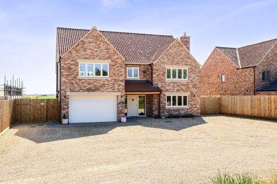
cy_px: 92
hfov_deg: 55.8
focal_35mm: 34
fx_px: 262
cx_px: 138
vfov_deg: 38.9
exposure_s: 1/500
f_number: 8
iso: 400
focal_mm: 23
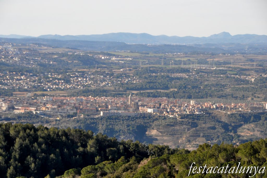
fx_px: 1167
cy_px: 89
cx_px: 134
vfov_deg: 8.7
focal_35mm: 158
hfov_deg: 13.1
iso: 500
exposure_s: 1/400
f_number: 10
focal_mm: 105
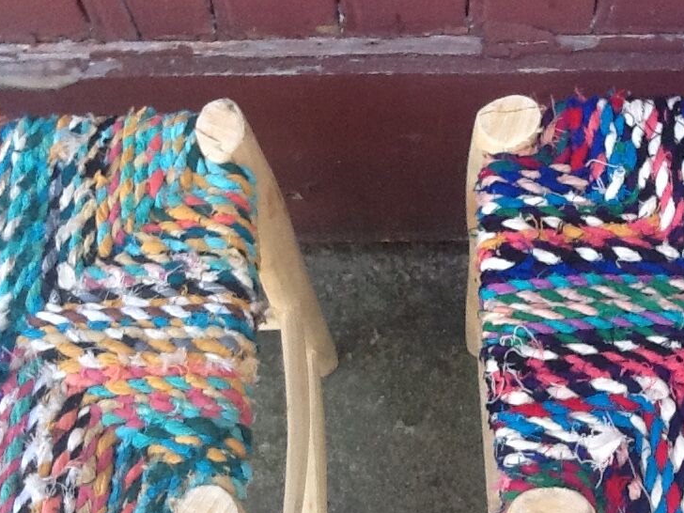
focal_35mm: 58
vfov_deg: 25.1
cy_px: 336
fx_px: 1146
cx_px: 407
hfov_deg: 33.1
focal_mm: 2.03
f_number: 2.4
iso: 64
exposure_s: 1/120
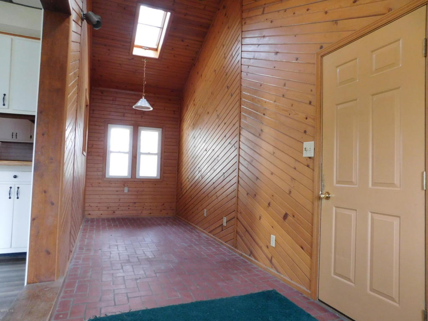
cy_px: 160
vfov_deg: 58.9
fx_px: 284
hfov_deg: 73.9
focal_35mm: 23
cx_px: 214
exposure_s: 1/30
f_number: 3
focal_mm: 4
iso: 450
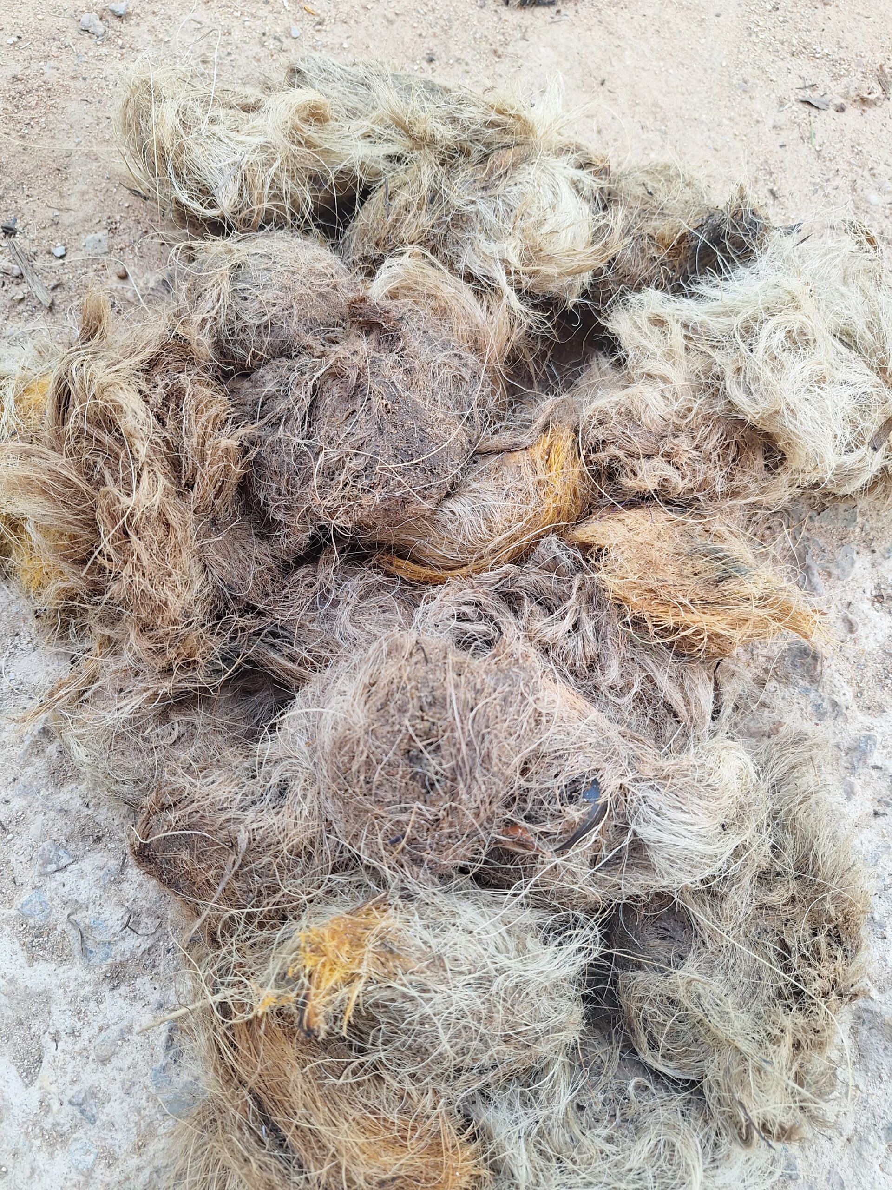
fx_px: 790
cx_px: 446
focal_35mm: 23
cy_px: 595
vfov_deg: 73.9
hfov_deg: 58.9
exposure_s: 1/50
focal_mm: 5.54
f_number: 1.8
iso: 40
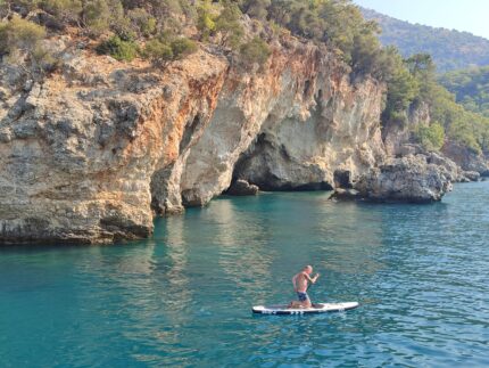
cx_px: 244
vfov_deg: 54.9
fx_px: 353
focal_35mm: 25
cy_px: 184
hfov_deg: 69.4
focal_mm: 5.95
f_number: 1.89
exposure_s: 1/501
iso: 50
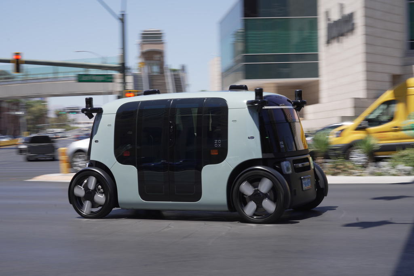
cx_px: 207
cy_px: 138
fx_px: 759
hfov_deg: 30.5
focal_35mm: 66
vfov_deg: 20.6
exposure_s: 1/100
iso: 125
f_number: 13
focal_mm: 66
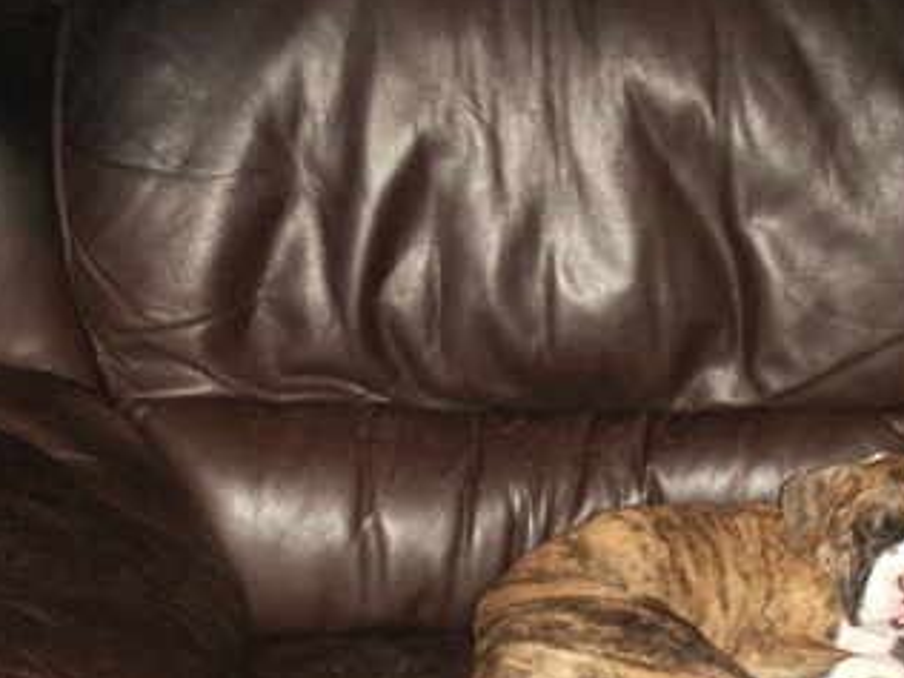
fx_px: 1959
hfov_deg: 25.9
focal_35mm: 75
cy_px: 581
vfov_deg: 19.4
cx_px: 578
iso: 160
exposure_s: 1/40
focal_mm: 7.7
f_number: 3.5
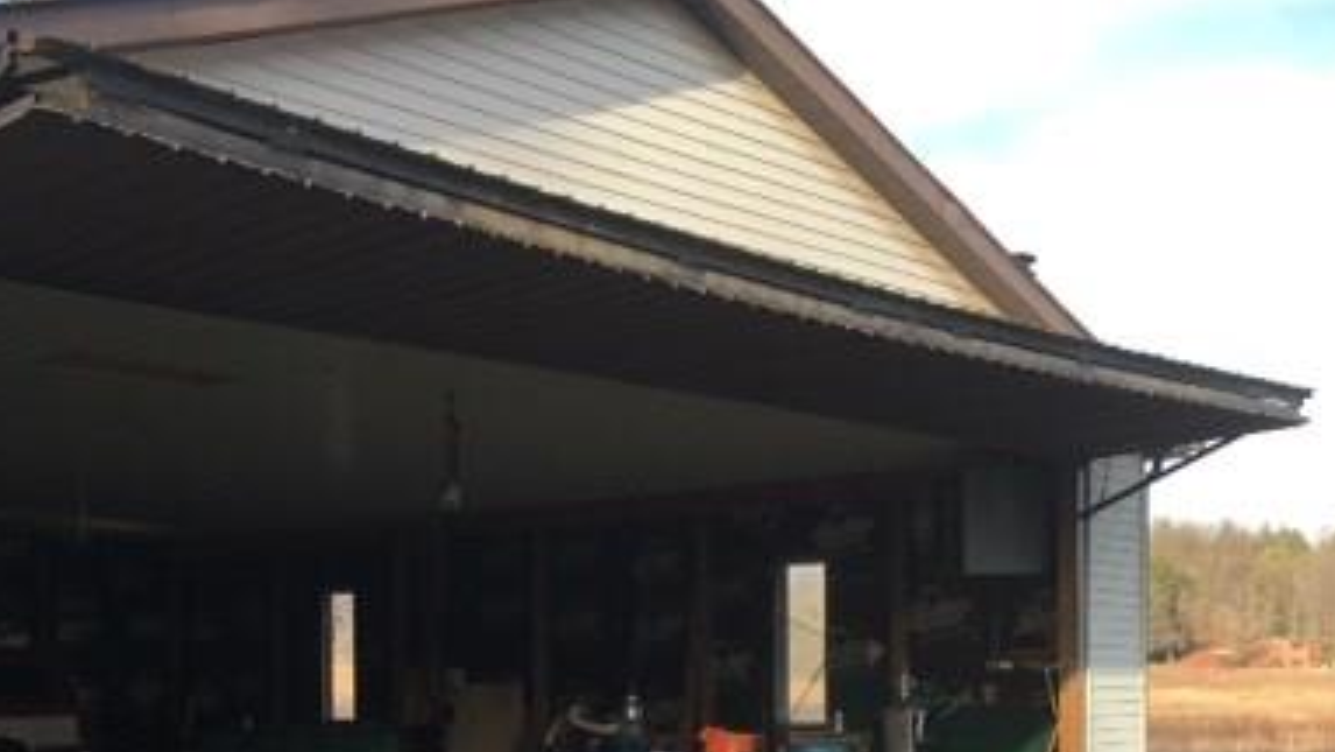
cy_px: 724
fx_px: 1876
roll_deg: -0.2
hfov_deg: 38.6
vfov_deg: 21.9
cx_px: 426
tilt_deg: -0.3
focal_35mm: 53
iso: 25
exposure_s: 1/239
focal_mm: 4.15
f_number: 2.2
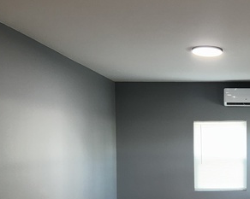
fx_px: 429
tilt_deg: -2.1
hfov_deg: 30.8
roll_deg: +0.6
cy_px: 166
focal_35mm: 58
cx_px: 232
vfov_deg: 25.6
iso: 50
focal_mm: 5.7
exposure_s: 1/17
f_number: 1.5
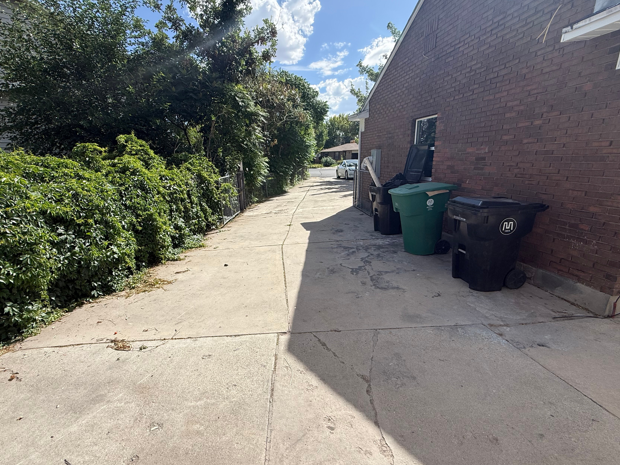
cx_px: 292
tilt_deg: -15.3
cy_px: 241
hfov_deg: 90.9
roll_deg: +1.2
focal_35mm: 17
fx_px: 304
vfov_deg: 74.7
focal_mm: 2.22
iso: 50
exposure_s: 1/1848
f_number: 2.2
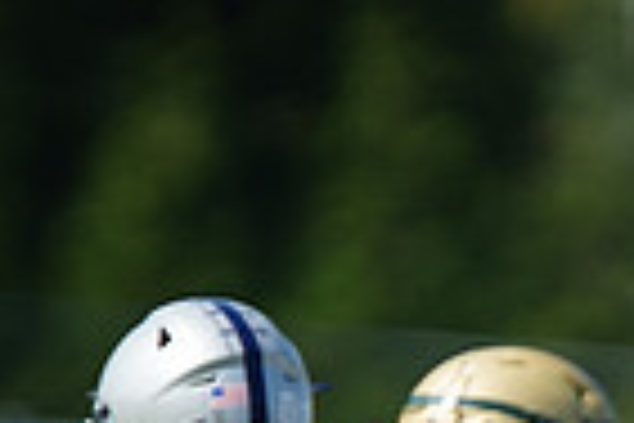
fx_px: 21766
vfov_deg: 1.1
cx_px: 706
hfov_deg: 1.7
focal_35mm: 1236
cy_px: 641
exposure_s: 1/4000
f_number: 2.8
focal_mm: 300
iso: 400
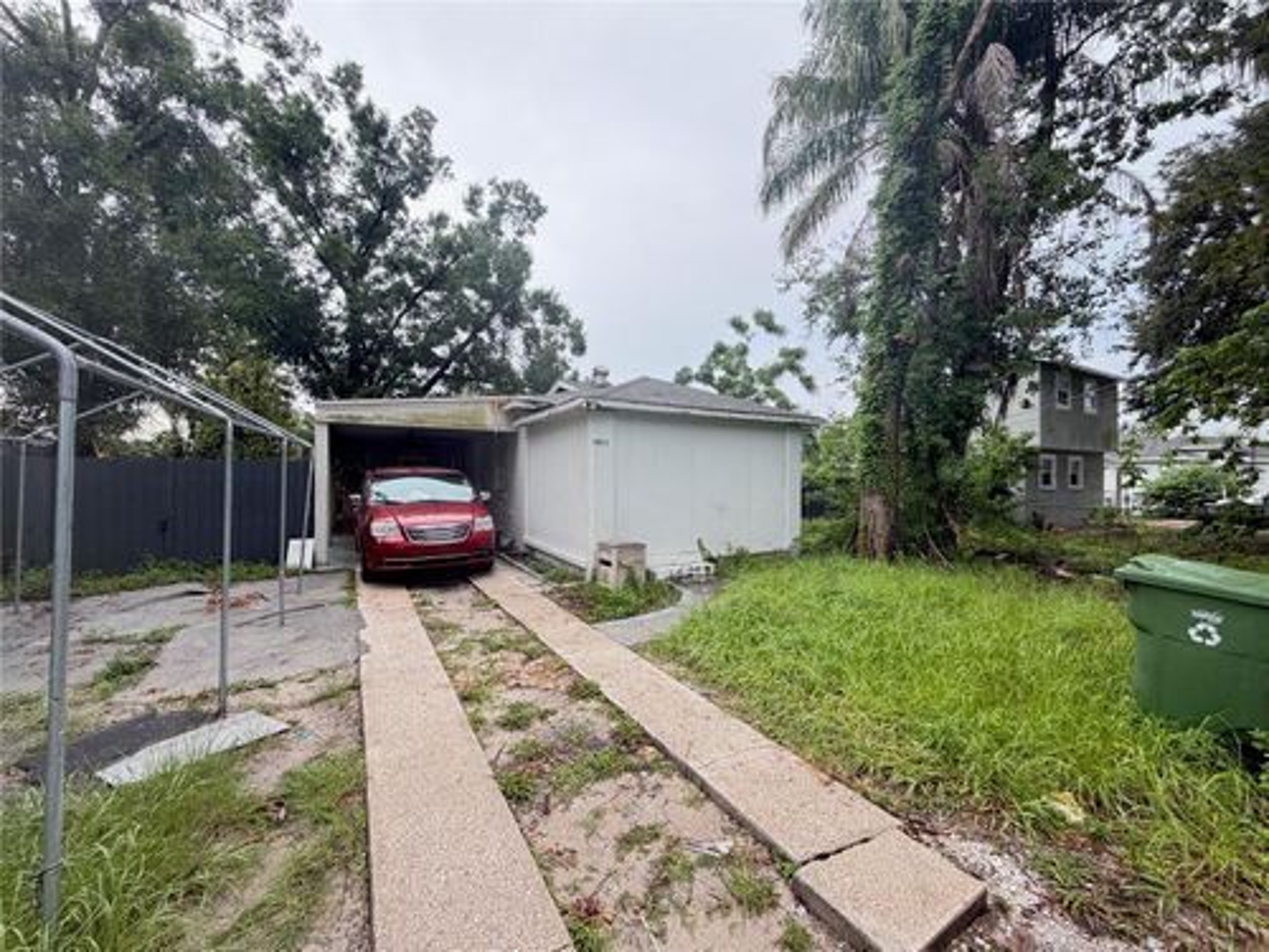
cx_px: 634
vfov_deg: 85.7
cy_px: 476
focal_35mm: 14
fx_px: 513
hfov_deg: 102.1
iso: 100
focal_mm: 2.22
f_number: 2.2
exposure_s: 1/121
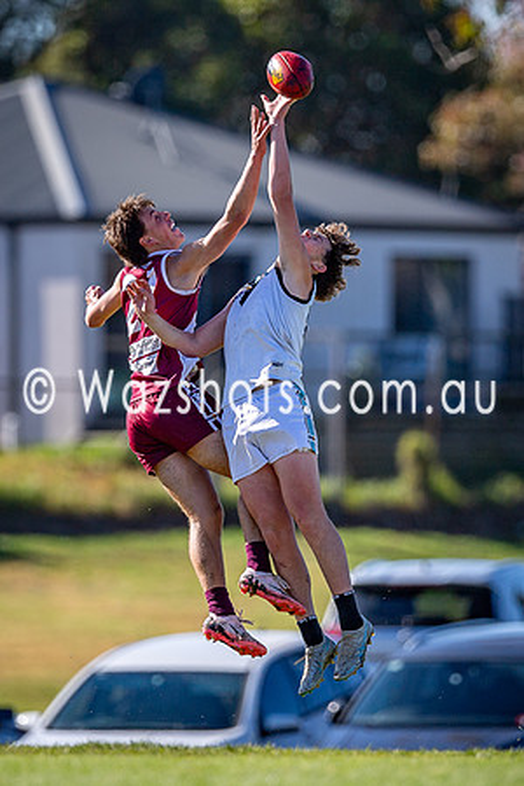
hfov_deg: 1.3
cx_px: 297
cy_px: 363
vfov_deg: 2.0
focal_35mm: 1040
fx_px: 22712
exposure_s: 1/1600
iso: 200
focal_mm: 500
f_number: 4
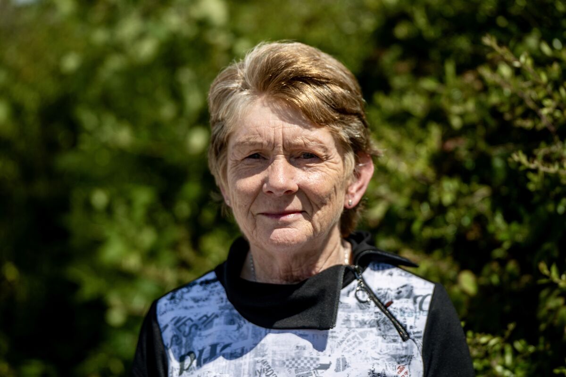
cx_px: 283
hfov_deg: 19.5
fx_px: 1651
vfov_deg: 13.0
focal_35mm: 105
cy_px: 188
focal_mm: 105
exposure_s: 1/3200
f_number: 2.8
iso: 125
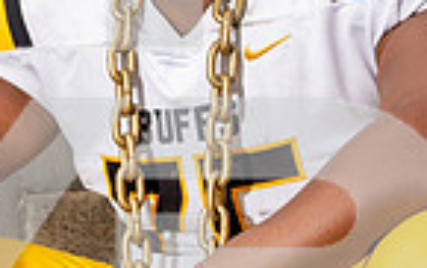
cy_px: 255
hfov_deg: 13.7
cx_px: 59
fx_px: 1759
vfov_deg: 8.7
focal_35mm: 151
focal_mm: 37
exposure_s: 1/250
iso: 100
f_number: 8
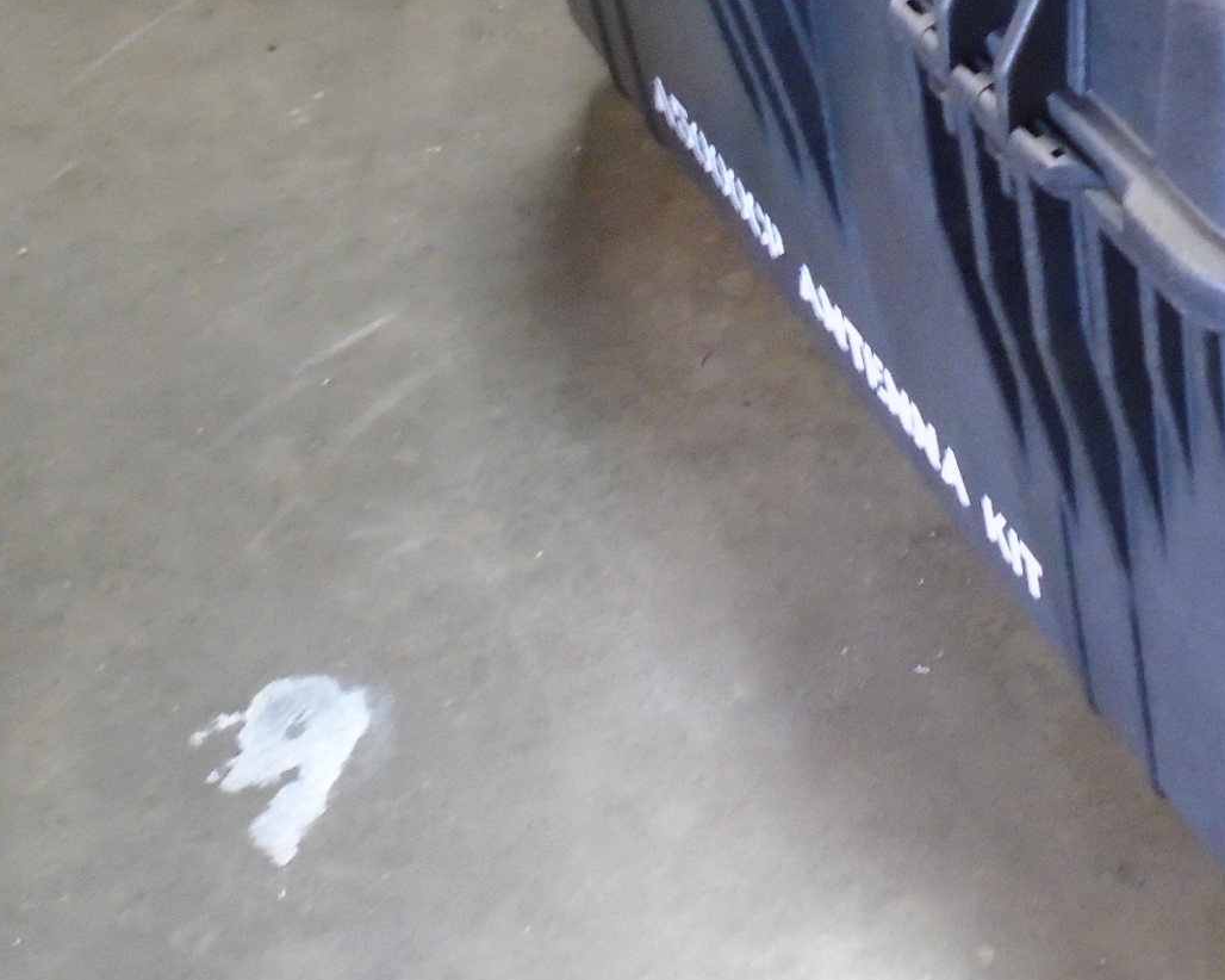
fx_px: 2320
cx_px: 1497
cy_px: -85
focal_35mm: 64
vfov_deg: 22.6
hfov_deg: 26.1
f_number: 3.2
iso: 400
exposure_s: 1/8
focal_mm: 4.6
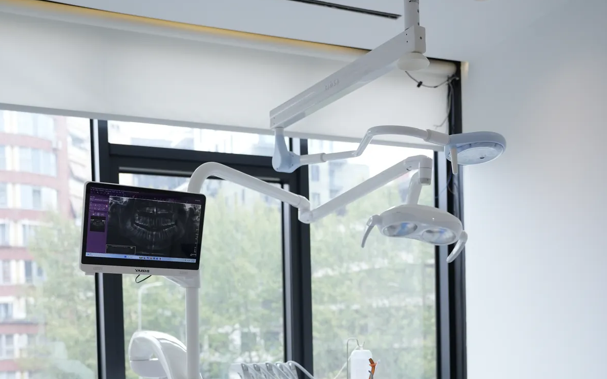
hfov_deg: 41.8
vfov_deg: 25.4
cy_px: 390
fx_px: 794
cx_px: 302
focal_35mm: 48
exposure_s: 1/500
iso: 640
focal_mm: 31
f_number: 2.8
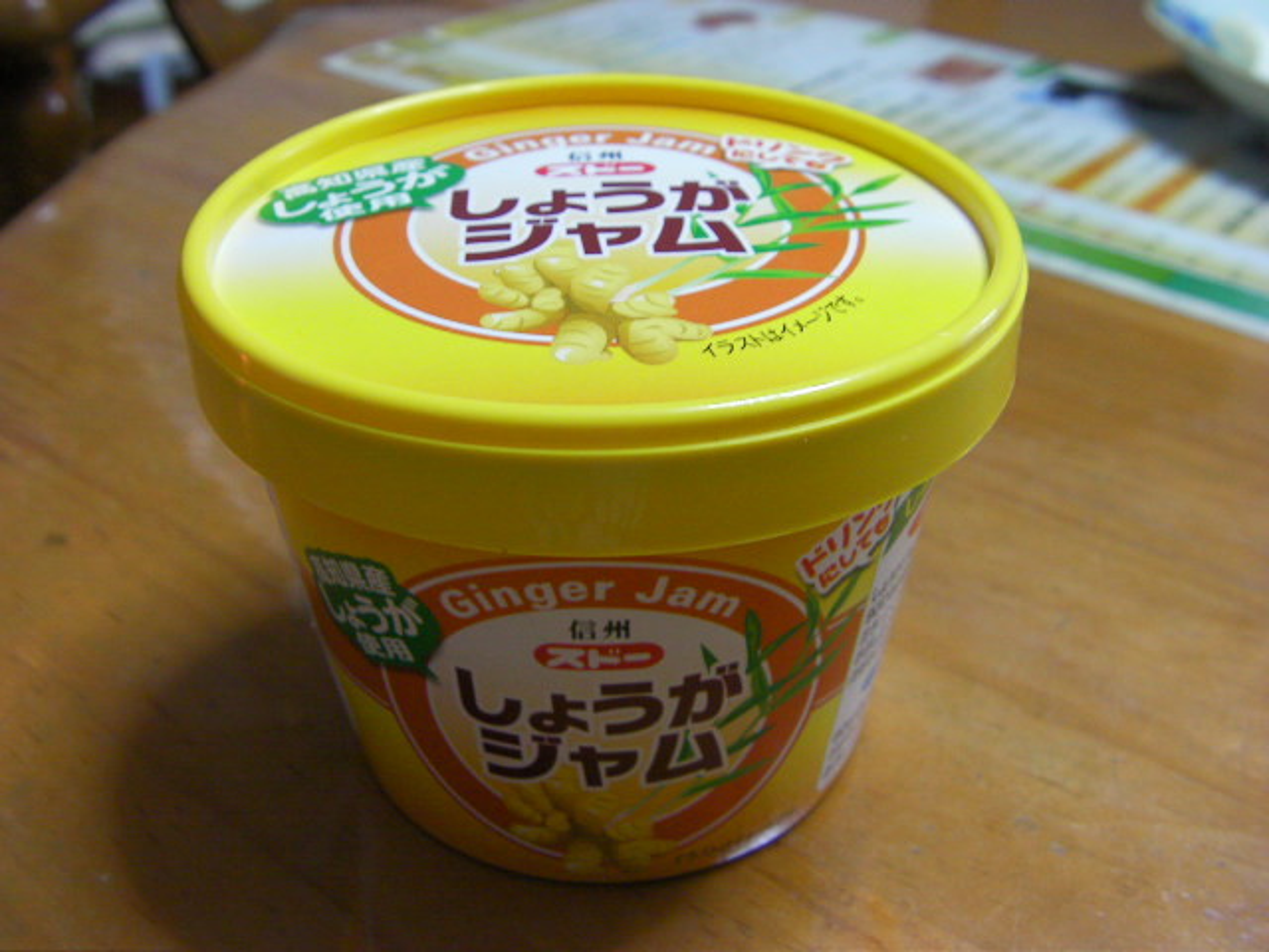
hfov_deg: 49.0
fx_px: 1393
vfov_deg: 37.7
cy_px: 476
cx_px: 634
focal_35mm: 38
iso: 200
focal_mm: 6.8
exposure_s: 1/15.1
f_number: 3.5
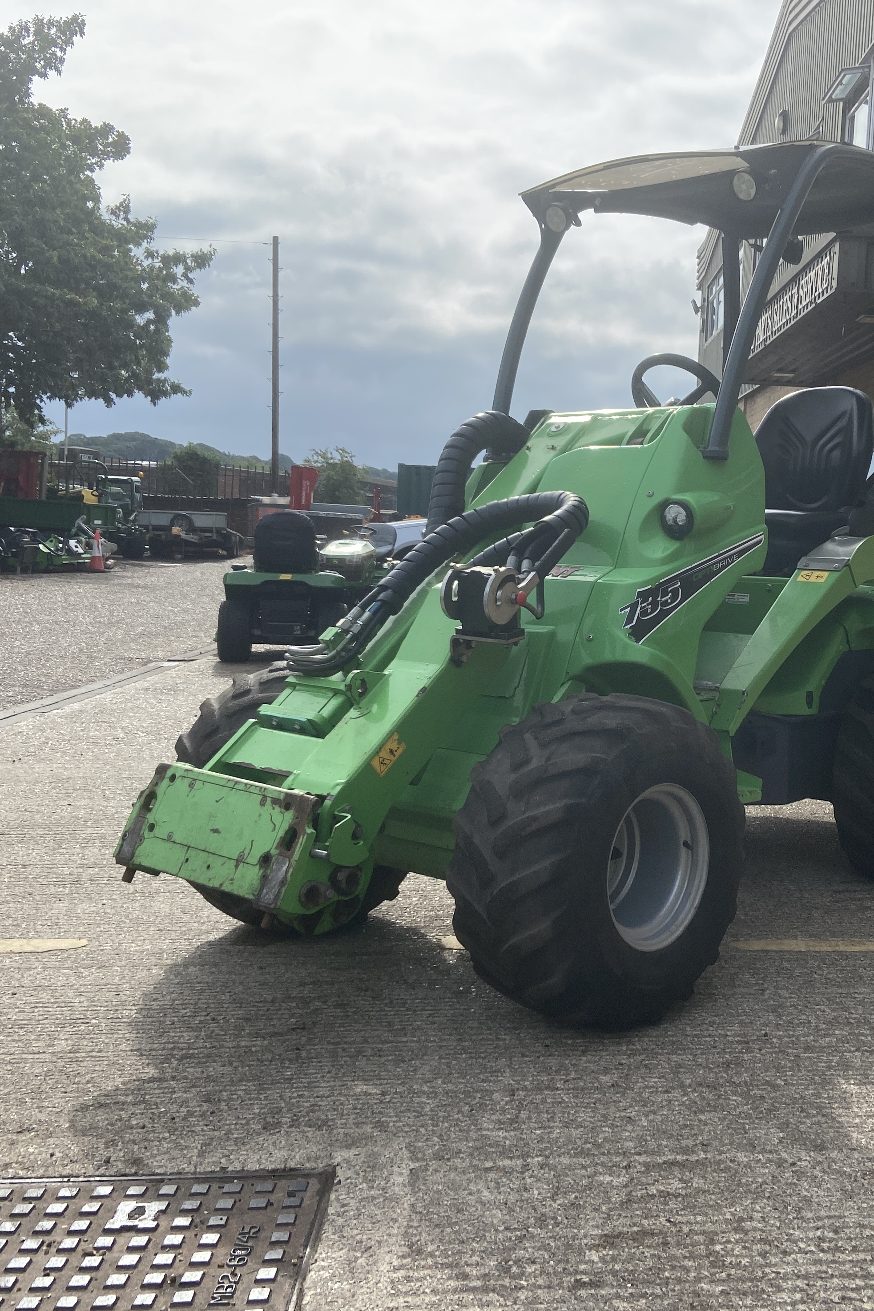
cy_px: 651
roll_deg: -3.4
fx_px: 1347
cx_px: 641
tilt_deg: -2.3
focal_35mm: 37
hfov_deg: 35.3
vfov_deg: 51.9
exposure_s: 1/2463
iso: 32
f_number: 1.8
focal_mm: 4.25
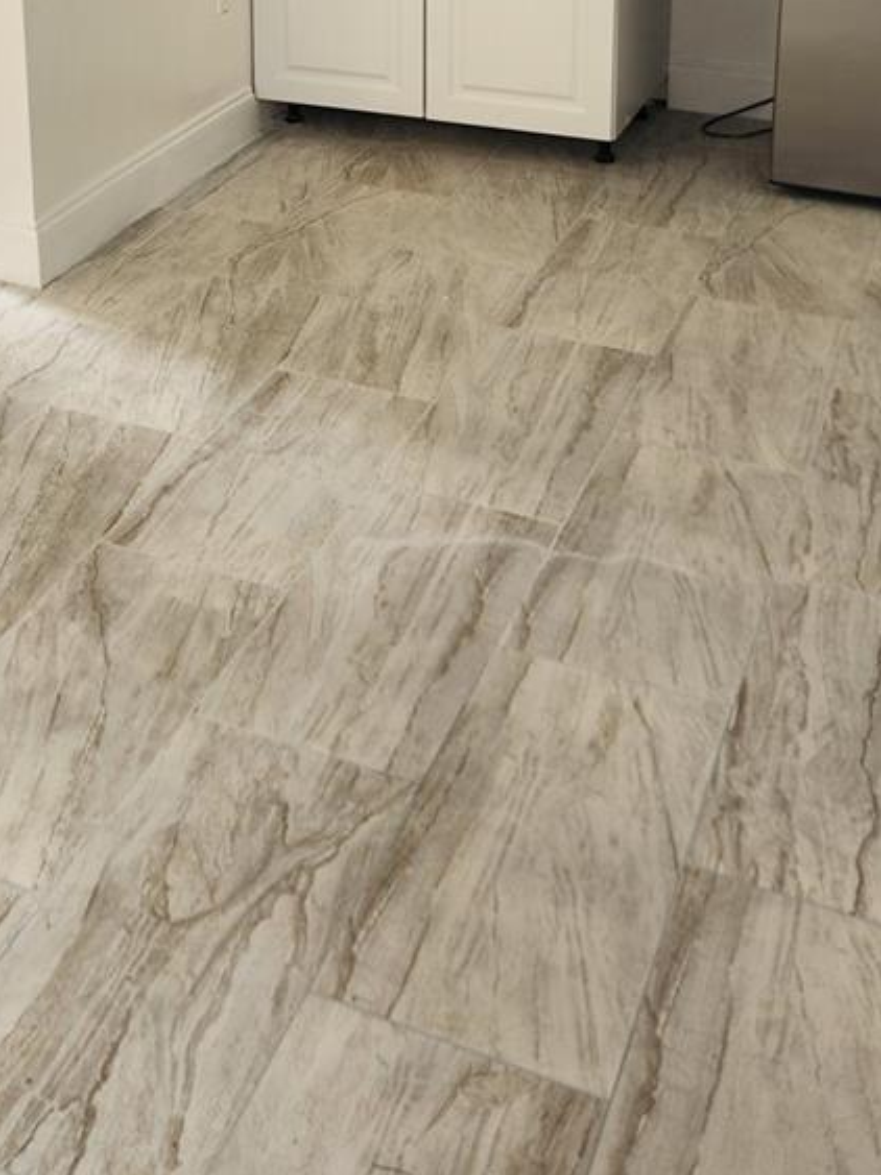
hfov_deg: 29.5
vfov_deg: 35.2
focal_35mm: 49
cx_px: 292
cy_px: -4
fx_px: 1663
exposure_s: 1/120
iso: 64
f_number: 1.8
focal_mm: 5.4
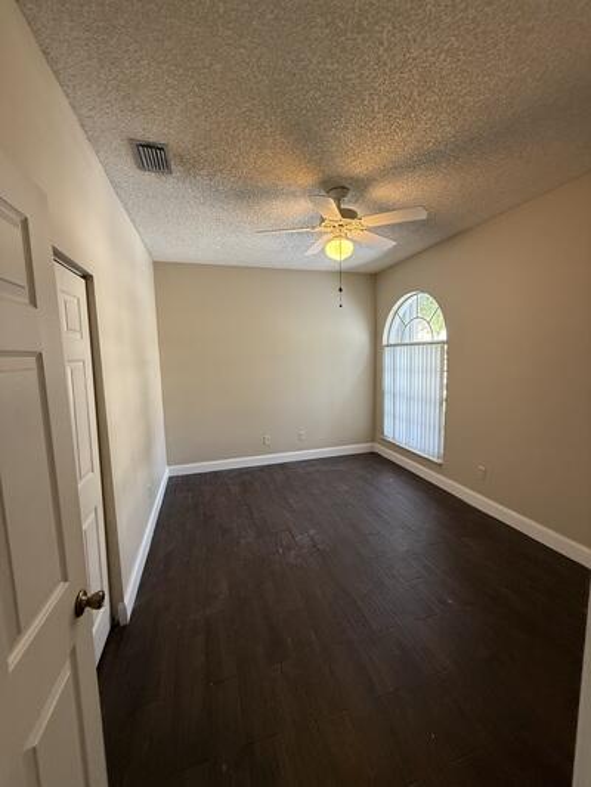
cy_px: 394
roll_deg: +1.0
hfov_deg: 85.7
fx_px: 319
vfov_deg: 102.1
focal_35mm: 14
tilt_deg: -6.6
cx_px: 296
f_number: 2.2
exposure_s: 1/120
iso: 320
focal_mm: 2.22
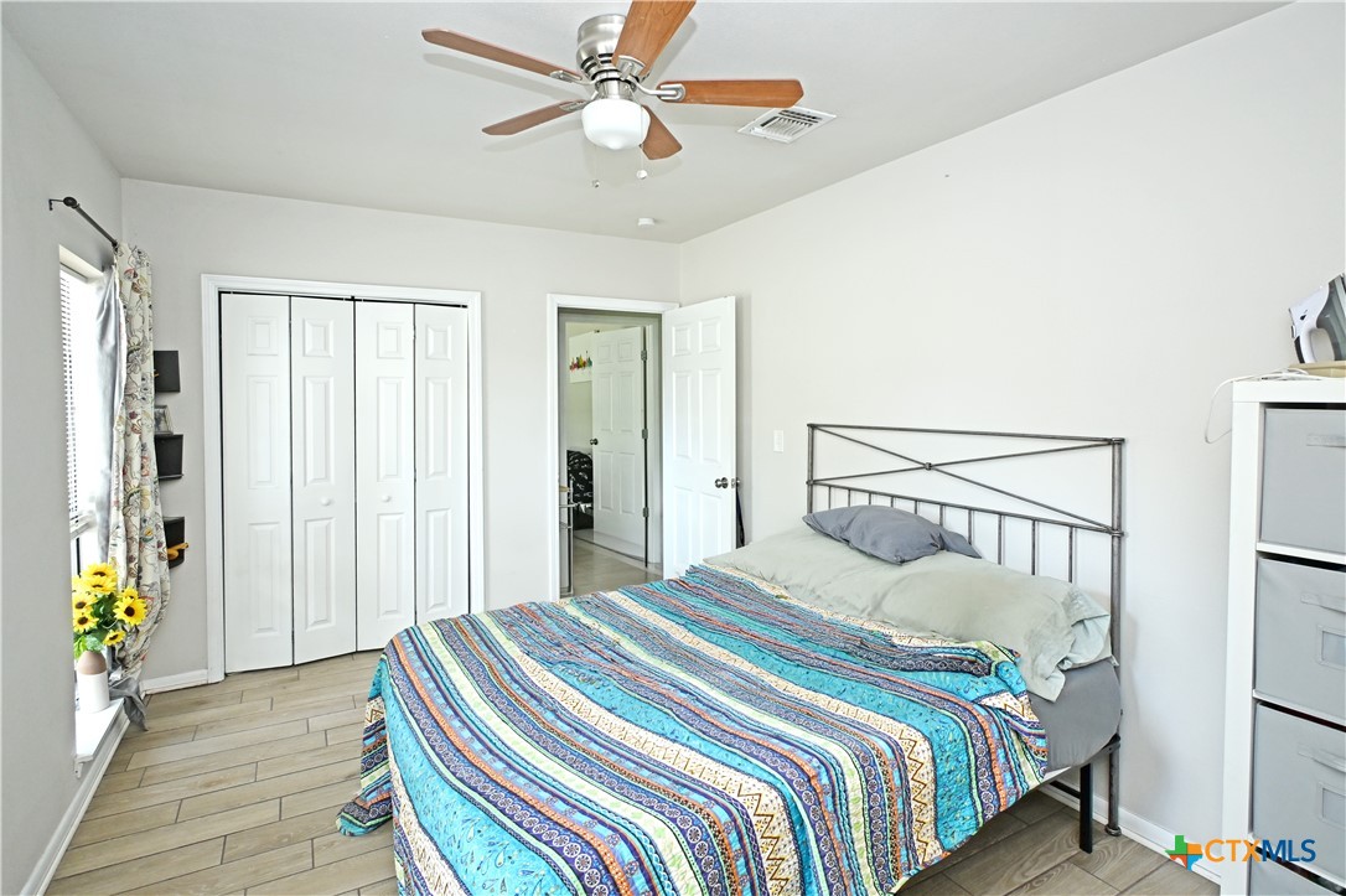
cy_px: 448
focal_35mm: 18
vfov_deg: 67.3
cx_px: 673
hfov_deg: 90.0
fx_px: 673
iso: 360
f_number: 3.5
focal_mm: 12
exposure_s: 1/20
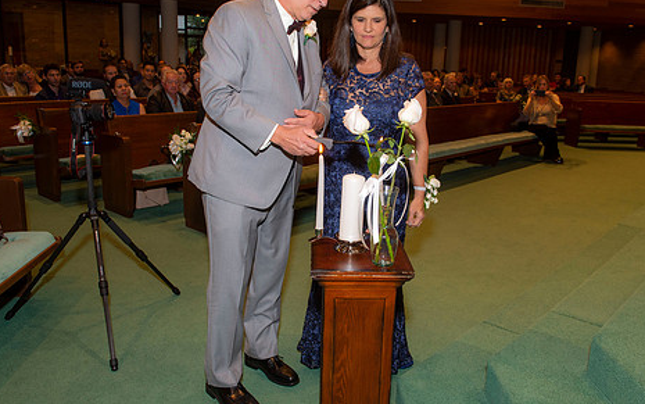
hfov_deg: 58.1
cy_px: 183
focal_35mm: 33
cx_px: 338
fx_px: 580
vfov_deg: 38.3
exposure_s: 1/50
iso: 800
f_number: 6.3
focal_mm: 26
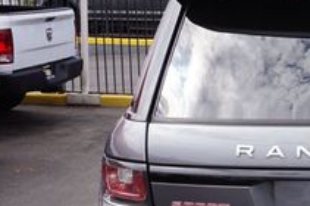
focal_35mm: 91
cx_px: 383
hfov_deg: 20.7
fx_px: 782
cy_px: 187
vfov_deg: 14.8
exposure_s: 1/80
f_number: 10
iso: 100
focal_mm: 20
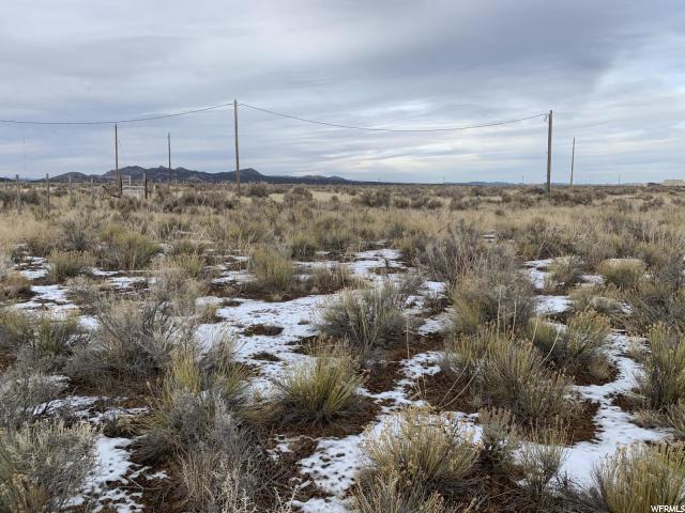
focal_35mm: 26
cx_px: 342
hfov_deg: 67.3
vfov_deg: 53.1
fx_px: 515
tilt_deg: -8.5
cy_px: 256
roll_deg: -0.7
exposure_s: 1/749
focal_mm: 4.25
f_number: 1.8
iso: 25
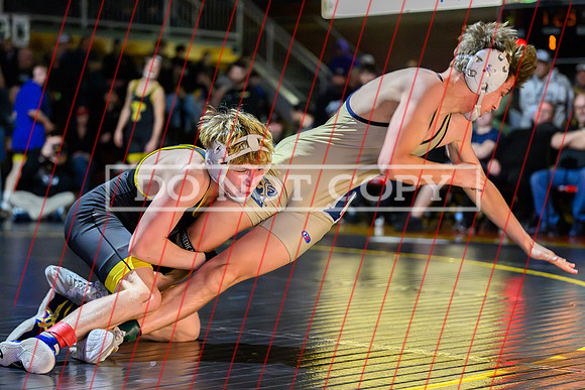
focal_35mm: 95
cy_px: 197
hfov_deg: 21.5
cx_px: 264
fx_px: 1542
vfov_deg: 14.4
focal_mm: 85
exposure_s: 1/640
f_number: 2.8
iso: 20000
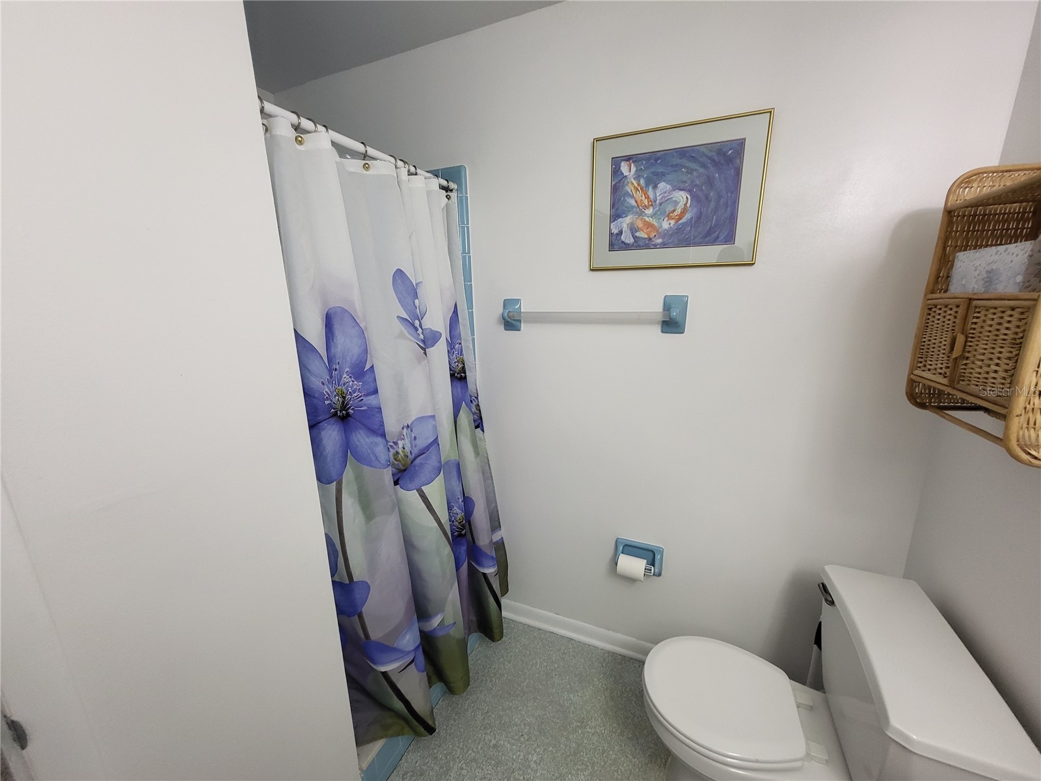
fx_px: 391
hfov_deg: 106.2
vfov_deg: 89.9
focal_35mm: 13
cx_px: 520
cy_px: 390
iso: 160
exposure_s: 1/60
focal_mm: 1.74
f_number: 2.2
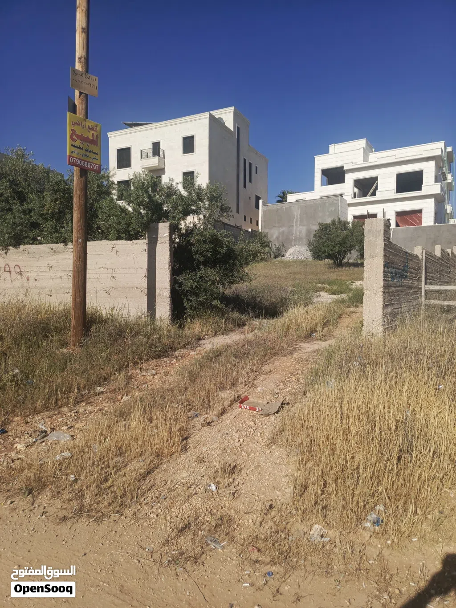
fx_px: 404
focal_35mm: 23
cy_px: 304
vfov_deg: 73.9
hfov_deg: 58.9
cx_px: 228
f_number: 1.75
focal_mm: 5.25
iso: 50
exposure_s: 1/675
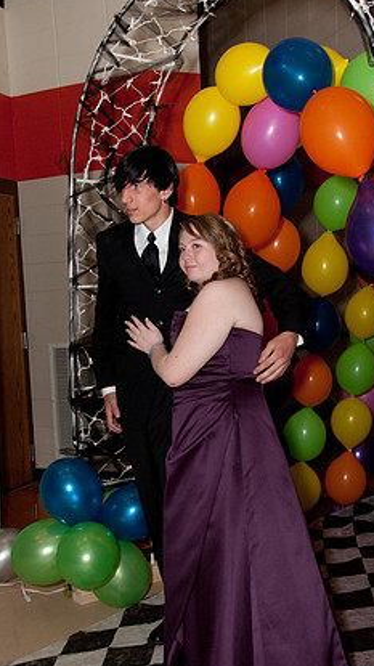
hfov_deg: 27.9
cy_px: 345
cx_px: 187
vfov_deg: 47.8
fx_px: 752
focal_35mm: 43
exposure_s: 1/180
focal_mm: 25
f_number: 8
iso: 400
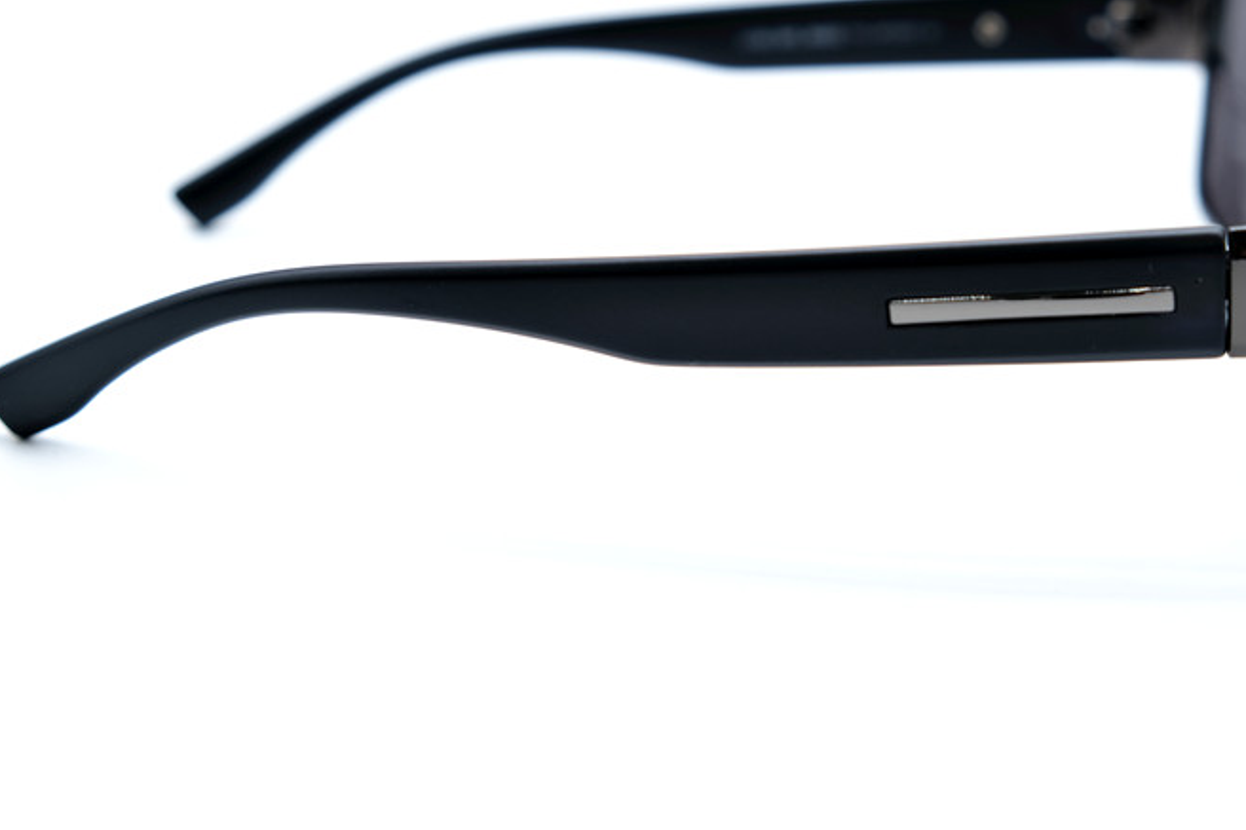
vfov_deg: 14.7
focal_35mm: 93
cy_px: 283
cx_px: 727
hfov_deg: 21.9
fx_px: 3218
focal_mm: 40.7
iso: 160
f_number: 5.6
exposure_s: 1/125
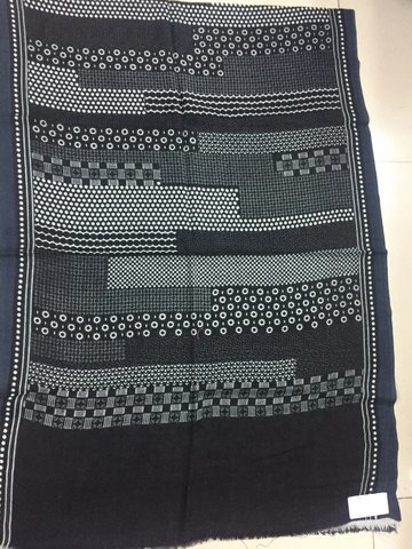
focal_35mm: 29
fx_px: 460
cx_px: 206
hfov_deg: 48.2
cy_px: 274
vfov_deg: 61.7
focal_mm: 4.15
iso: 250
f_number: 2.2
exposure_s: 1/25
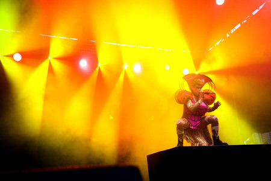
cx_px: 136
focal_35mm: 35
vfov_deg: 37.9
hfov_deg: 54.4
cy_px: 90
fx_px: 263
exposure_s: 1/400
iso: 1600
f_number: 3.2
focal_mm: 35
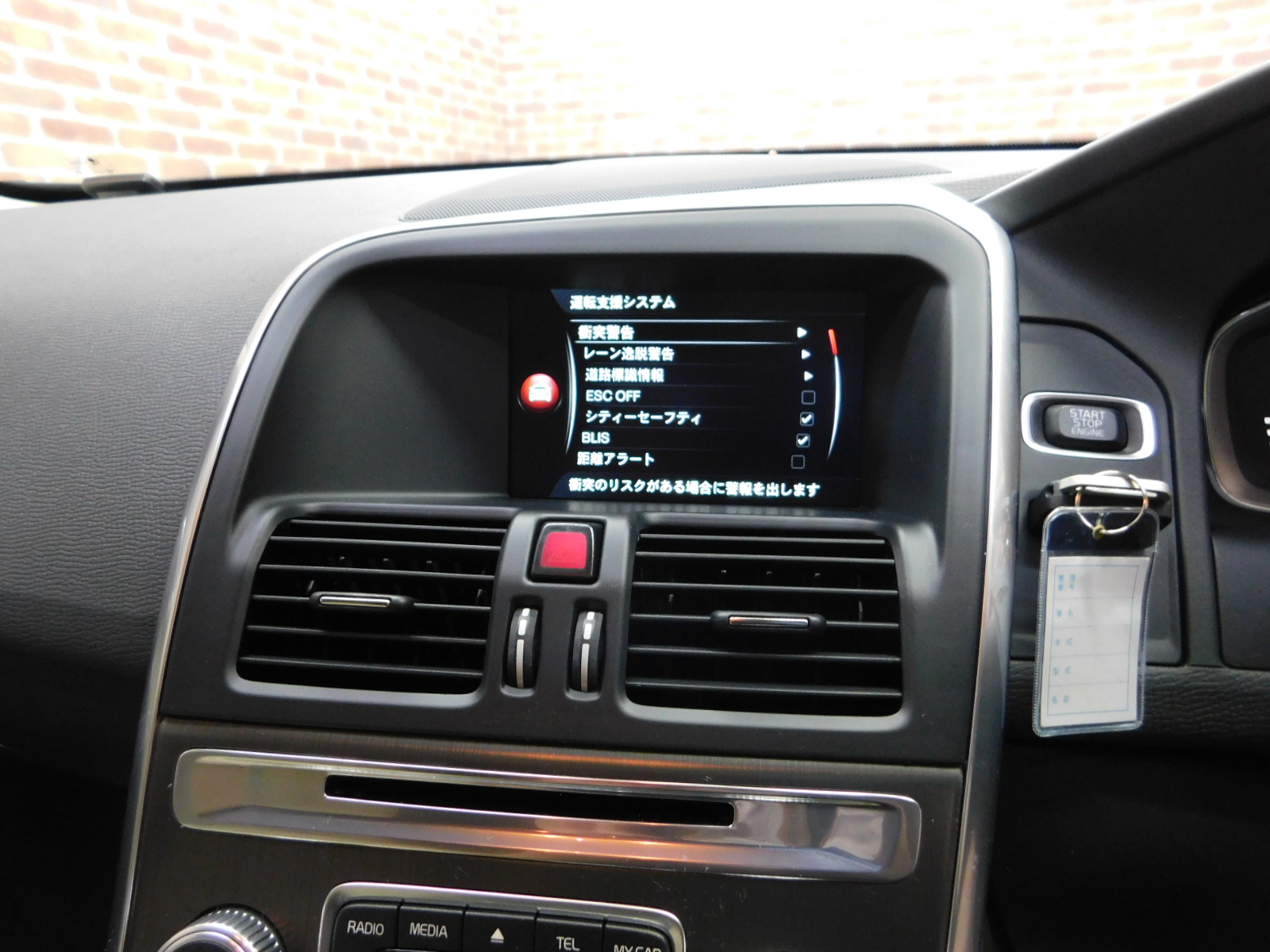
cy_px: 476
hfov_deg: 73.9
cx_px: 635
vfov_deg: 58.9
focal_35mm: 23
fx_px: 844
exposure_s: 1/20
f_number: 3
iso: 400
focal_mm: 4
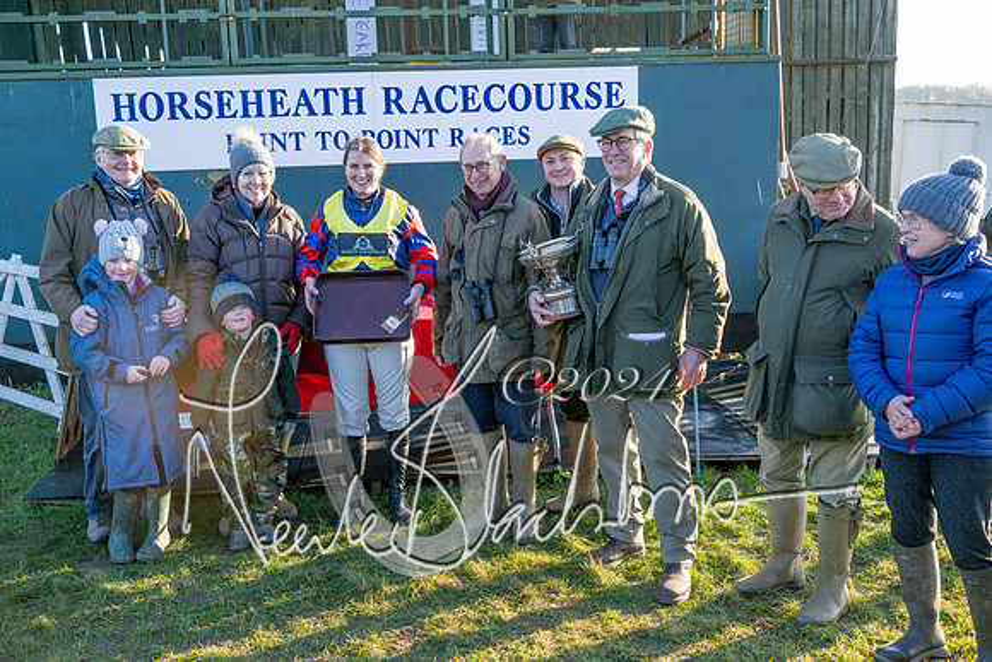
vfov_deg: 37.9
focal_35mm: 35
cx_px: 496
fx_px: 965
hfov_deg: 54.4
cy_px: 331
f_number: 4
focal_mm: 35
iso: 400
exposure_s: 1/800
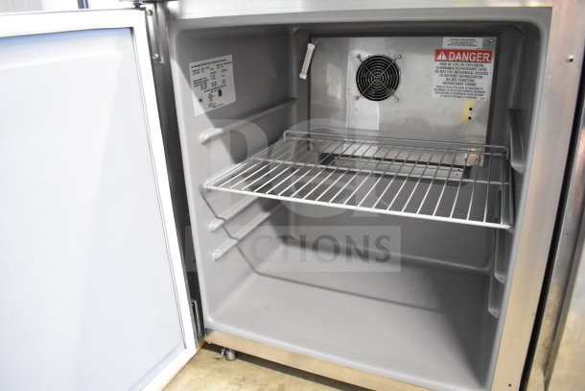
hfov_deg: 67.4
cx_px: 292
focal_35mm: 27
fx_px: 439
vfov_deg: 48.0
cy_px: 196
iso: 4500
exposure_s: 1/30
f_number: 3.5
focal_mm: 18
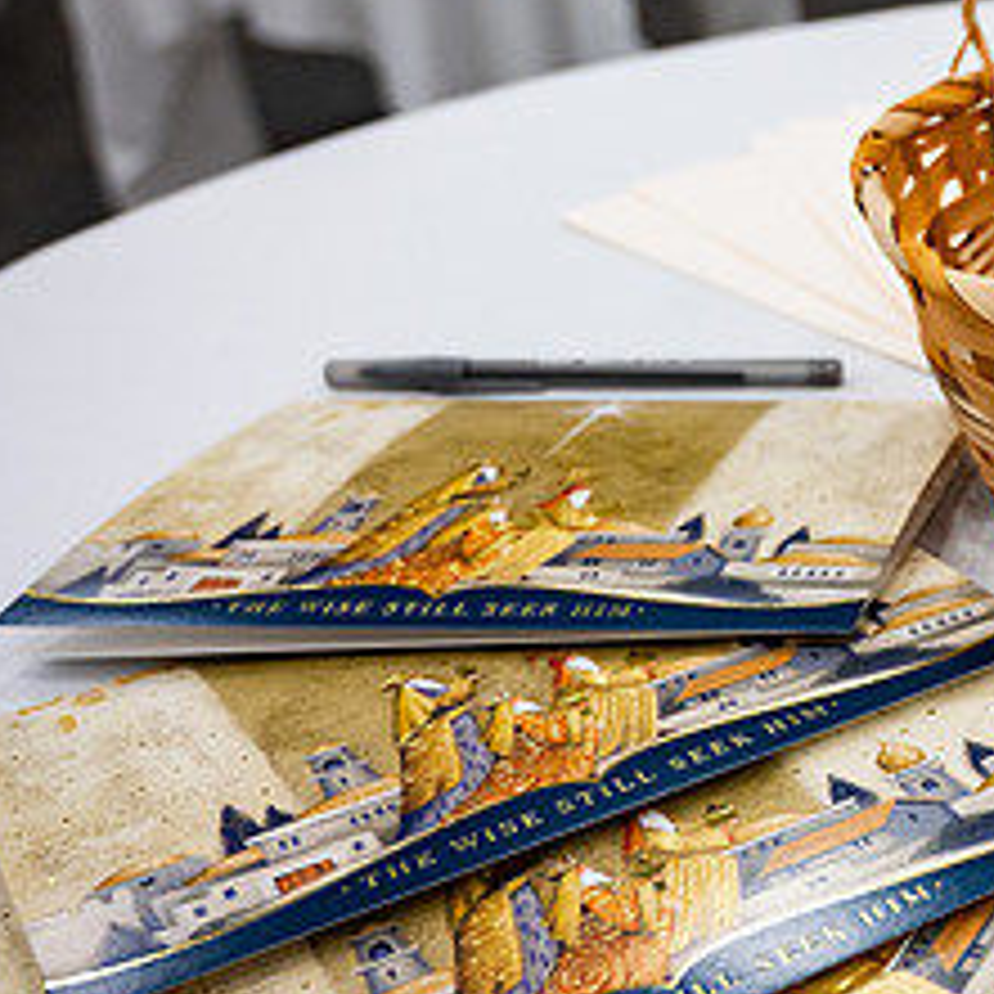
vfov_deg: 25.0
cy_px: 420
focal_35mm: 69
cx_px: 1313
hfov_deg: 22.3
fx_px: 2242
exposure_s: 1/200
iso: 1000
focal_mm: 27
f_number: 4
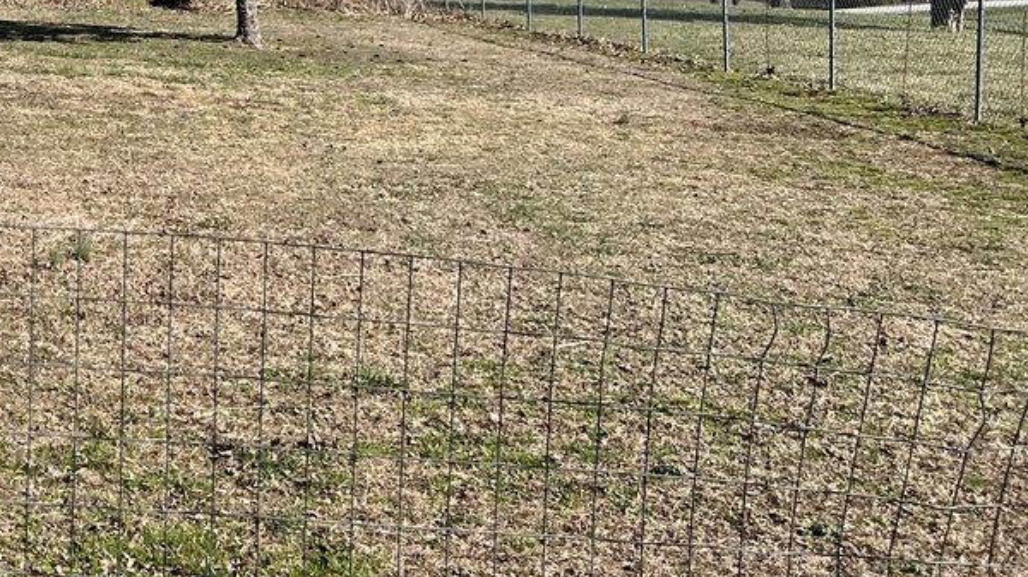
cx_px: -159
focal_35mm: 68
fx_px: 1853
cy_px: -305
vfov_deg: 16.1
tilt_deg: +7.6
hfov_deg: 27.7
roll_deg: -2.0
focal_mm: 5.7
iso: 50
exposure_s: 1/3077
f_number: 1.5
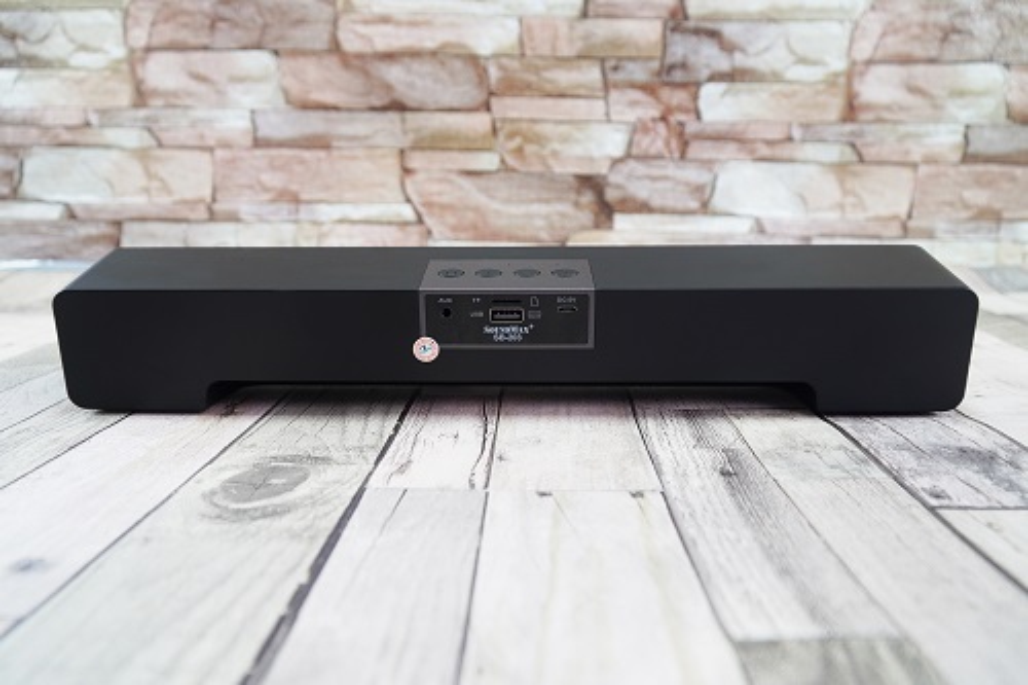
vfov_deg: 47.9
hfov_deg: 67.4
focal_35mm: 27
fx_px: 771
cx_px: 514
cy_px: 342
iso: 200
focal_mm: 18
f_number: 4
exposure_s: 1/30
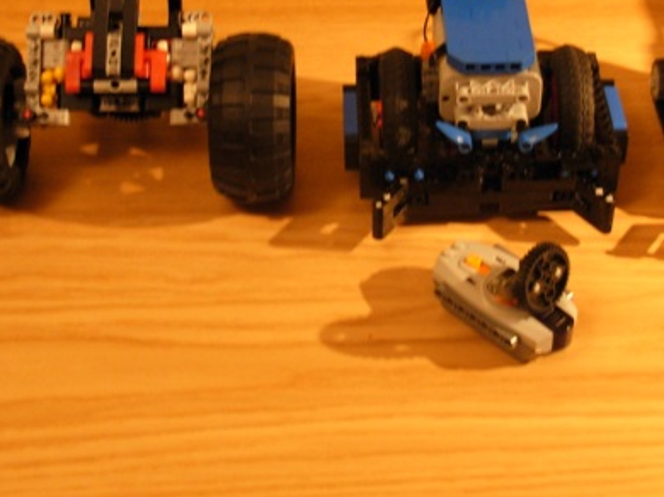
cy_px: 111
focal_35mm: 78
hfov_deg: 25.0
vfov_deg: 18.7
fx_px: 1495
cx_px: 361
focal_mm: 6.3
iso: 149
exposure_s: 1/4
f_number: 2.9
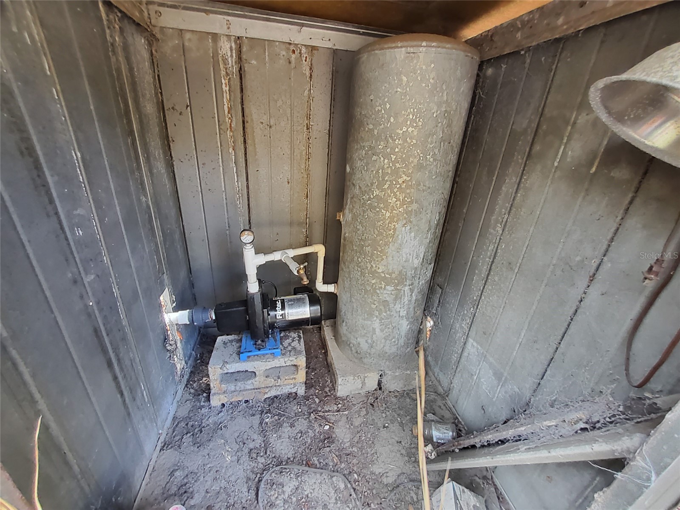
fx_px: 255
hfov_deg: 106.2
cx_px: 340
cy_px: 255
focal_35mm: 13
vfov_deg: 89.9
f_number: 2.2
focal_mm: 1.13
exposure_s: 1/50
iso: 200
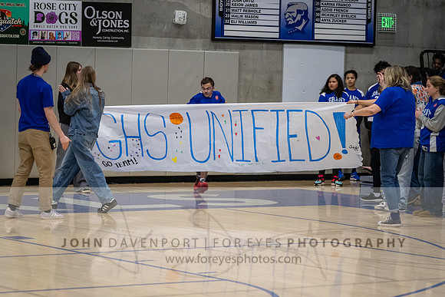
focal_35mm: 144
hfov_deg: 14.3
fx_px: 1779
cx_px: 210
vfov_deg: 9.5
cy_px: 136
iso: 2200
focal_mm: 100
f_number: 2.8
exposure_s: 1/800
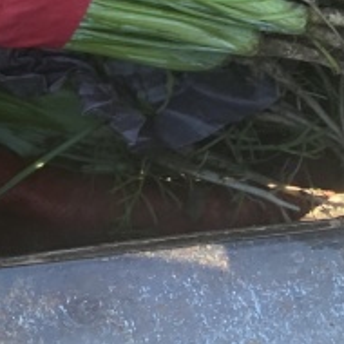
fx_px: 1450
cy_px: -526
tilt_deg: -65.8
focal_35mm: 129
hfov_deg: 12.5
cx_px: -253
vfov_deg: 11.0
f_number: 1.8
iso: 32
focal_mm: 4.25
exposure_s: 1/130
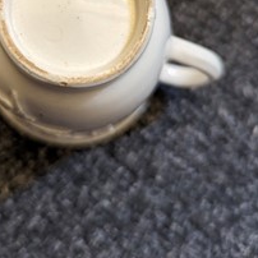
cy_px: 23
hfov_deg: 39.3
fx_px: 354
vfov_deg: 37.3
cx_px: 77
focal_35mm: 42
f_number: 1.85
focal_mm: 6.81
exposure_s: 1/92.2
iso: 1141
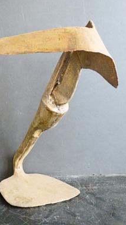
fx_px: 268
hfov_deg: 26.4
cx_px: 51
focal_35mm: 45
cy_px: 107
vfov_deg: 45.5
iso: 400
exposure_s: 1/3.2
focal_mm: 6.9
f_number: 3.7
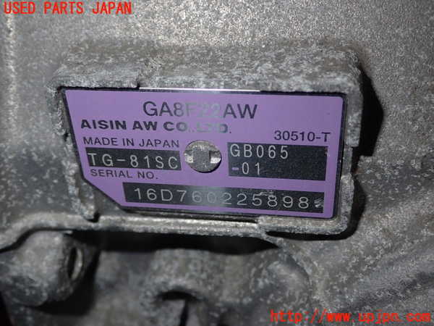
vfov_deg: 32.9
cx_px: 217
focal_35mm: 44
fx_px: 552
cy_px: 163
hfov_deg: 42.9
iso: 200
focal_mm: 7.84
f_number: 9
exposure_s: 1/40
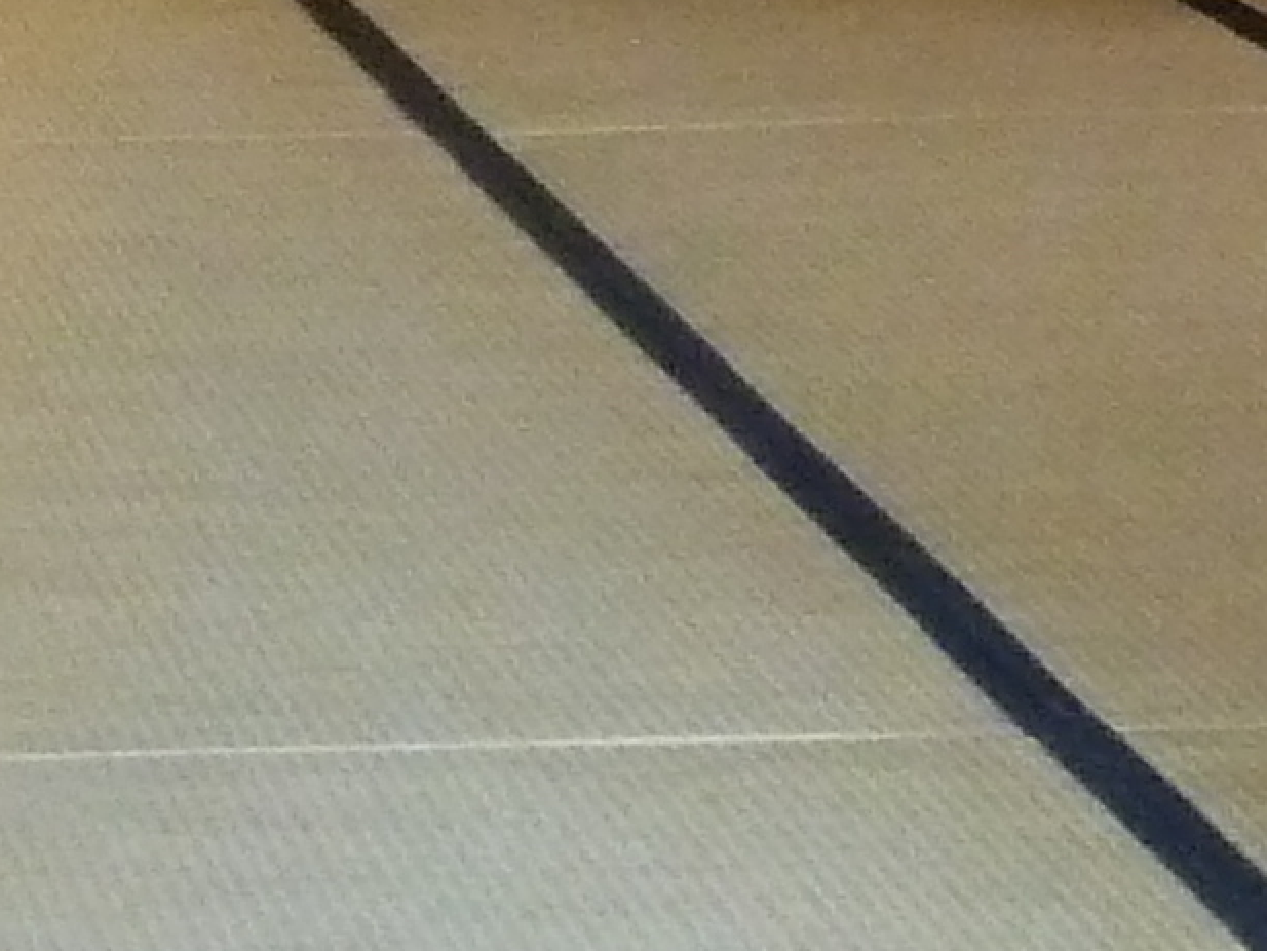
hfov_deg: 11.4
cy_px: -877
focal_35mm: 162
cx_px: -943
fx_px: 5931
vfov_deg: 8.7
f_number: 3.3
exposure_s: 1/8
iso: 400
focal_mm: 4.1
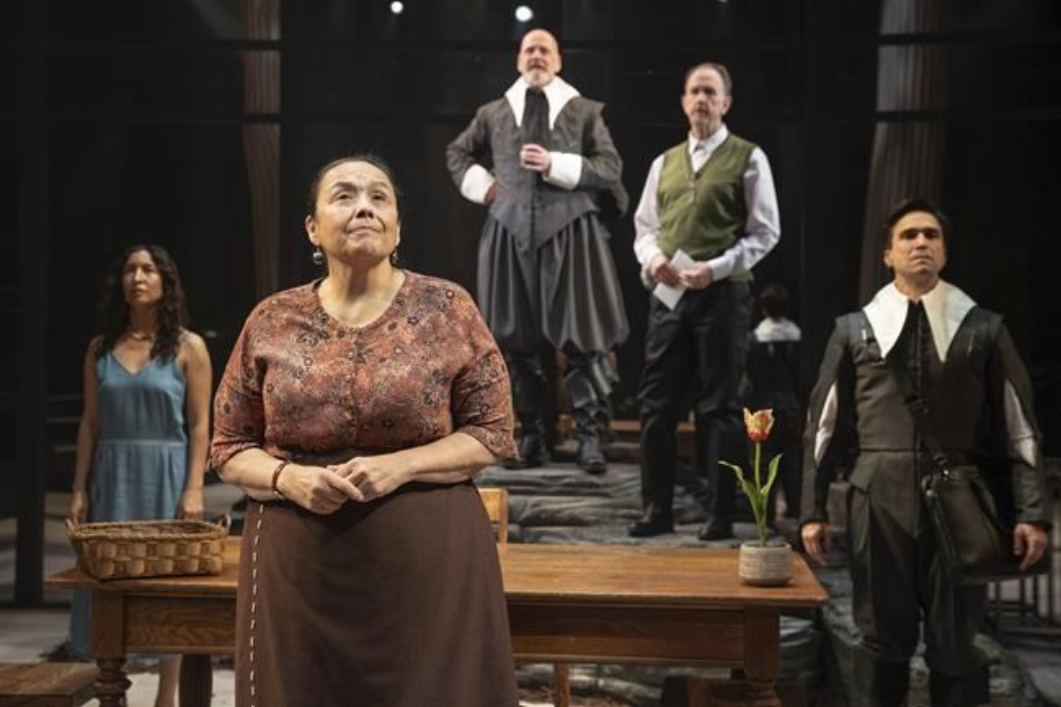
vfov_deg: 24.2
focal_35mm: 56
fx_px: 1650
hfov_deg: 35.6
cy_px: 354
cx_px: 530
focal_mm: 56
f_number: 4
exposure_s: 1/250
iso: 1600
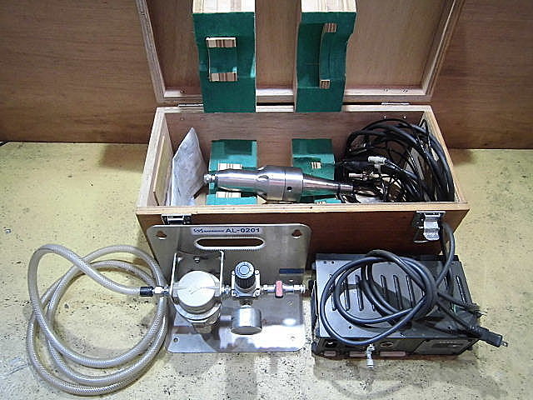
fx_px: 400
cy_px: 200
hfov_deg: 67.3
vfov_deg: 53.1
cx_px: 266
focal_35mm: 26
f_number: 2.8
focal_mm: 4.7
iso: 400
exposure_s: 1/15
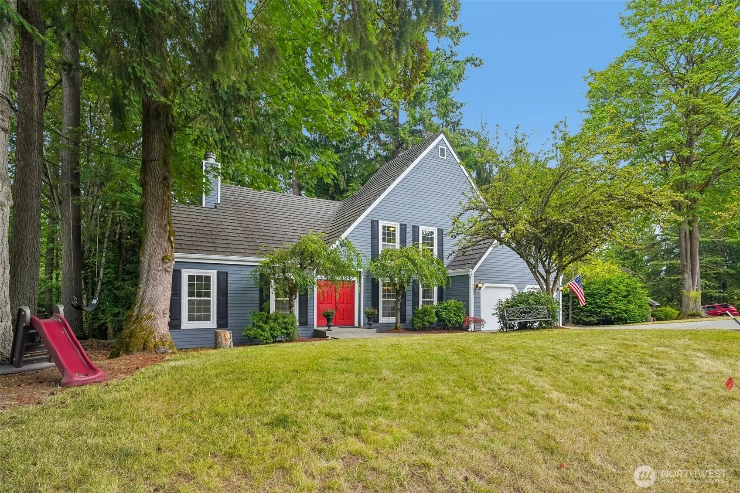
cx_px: 370
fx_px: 329
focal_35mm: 16
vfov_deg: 73.7
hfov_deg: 96.7
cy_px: 246
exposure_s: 1/200
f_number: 8
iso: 1600
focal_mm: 16
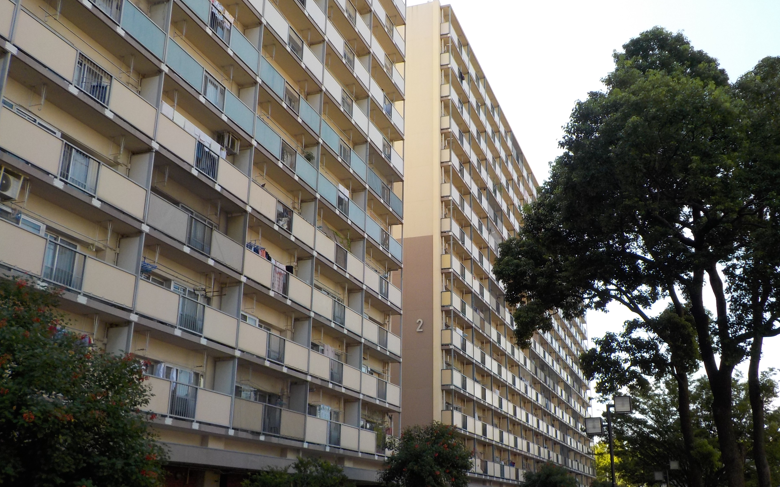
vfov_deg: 36.3
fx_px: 744
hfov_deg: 55.2
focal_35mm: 35
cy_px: 249
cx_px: 426
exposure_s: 1/500
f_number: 3.3
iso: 125
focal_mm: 4.1
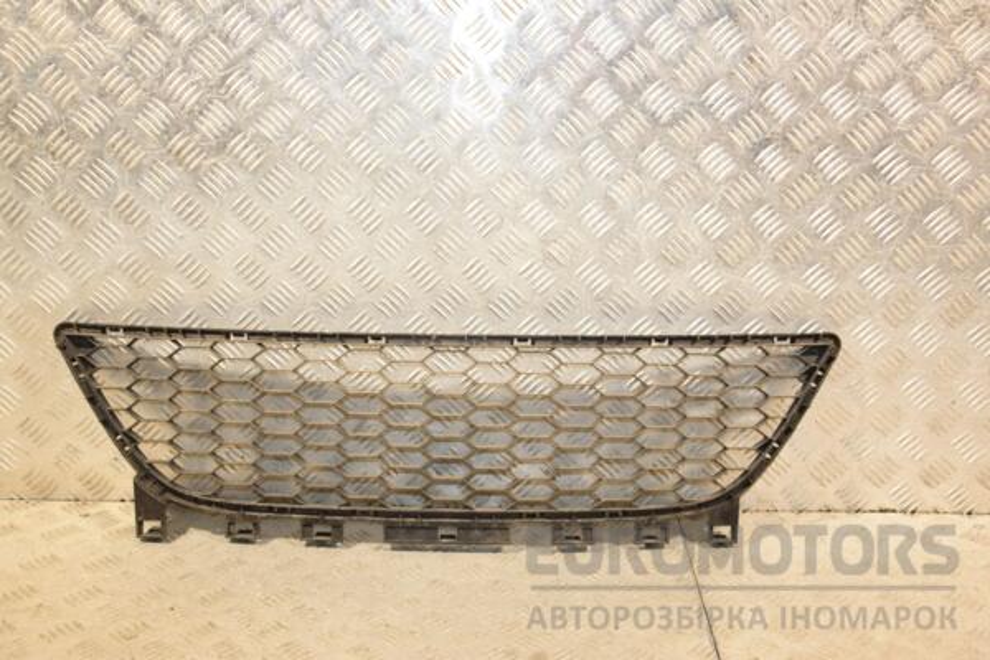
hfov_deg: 43.6
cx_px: 495
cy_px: 330
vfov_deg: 29.9
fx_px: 1237
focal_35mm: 45
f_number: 5
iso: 800
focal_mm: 30
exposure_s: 1/160
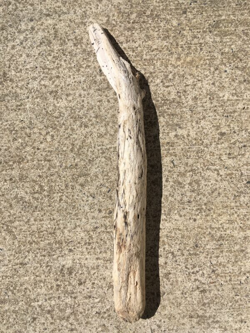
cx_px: 125
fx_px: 279
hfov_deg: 48.2
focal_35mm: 29
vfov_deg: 61.7
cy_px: 166
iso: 25
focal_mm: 4.15
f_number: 2.2
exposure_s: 1/3663
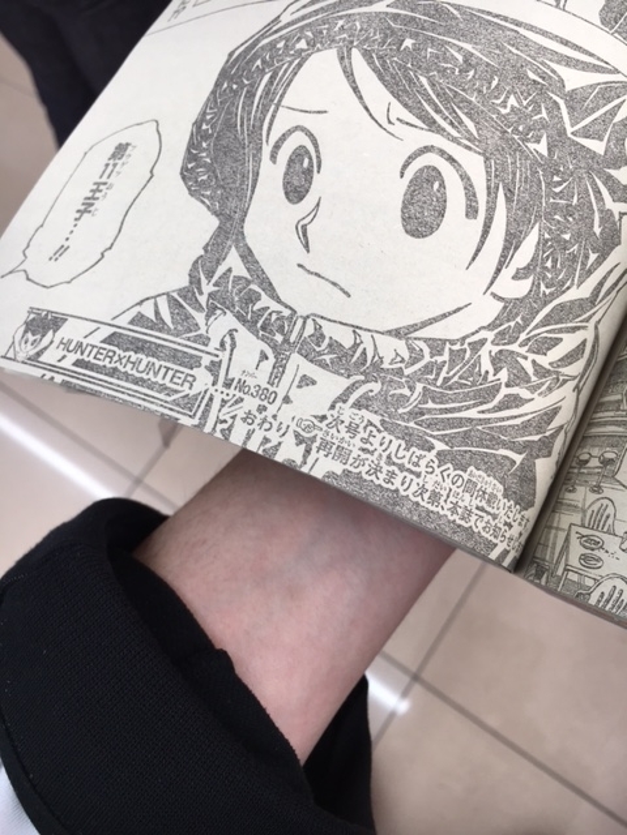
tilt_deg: -66.4
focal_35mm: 29
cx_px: 314
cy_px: 418
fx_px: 700
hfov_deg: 48.2
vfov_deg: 61.7
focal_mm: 4.15
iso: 32
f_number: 2.2
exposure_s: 1/60
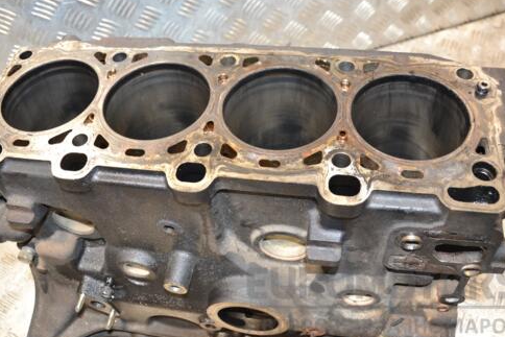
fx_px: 1173
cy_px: 144
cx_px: 227
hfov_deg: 24.3
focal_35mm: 84
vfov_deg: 16.3
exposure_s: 1/160
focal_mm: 45
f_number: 4.8
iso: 800
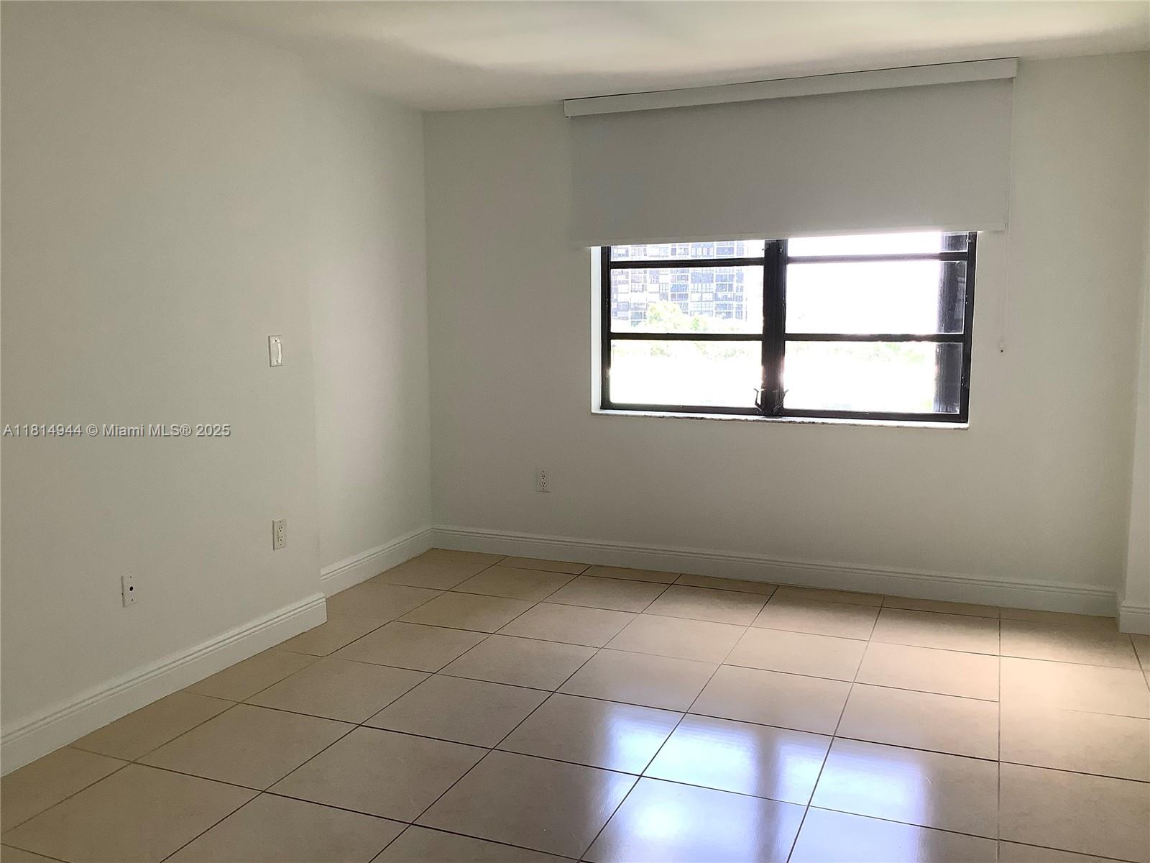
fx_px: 1030
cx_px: 575
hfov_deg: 58.4
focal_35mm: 31
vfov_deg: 45.4
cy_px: 432
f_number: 2.4
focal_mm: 3.3
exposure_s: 1/120
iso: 50
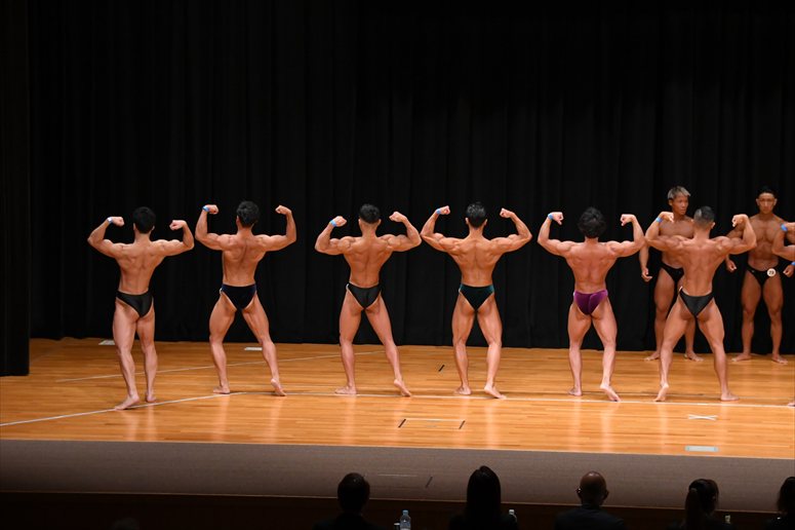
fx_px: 2715
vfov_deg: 11.1
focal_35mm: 123
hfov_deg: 16.7
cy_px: 265
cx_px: 398
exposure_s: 1/400
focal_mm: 82
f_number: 5.6
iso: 3200
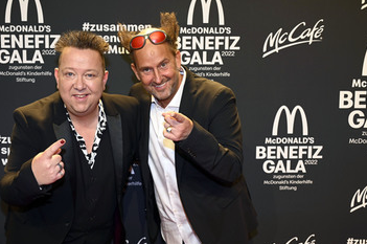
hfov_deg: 43.3
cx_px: 140
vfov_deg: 29.6
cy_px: 155
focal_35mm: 45
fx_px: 458
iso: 500
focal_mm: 35
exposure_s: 1/60
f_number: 6.3
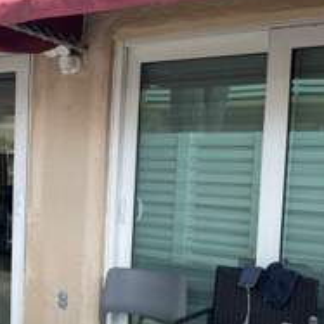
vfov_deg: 28.8
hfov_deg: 26.5
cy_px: 220
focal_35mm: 59
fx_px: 625
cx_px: -43
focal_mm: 4.2
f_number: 1.6
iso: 32
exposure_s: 1/325
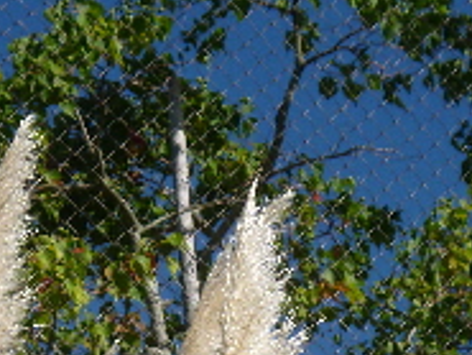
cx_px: 130
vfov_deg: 7.3
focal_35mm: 203
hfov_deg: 9.7
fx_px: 2770
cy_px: 415
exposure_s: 1/800
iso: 100
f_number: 4.4
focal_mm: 13.4
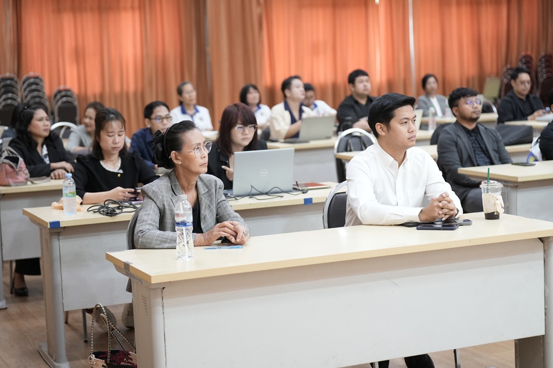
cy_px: 184
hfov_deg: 28.9
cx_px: 276
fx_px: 1075
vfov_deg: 19.4
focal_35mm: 70
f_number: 2.8
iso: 3200
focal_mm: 70
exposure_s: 1/160
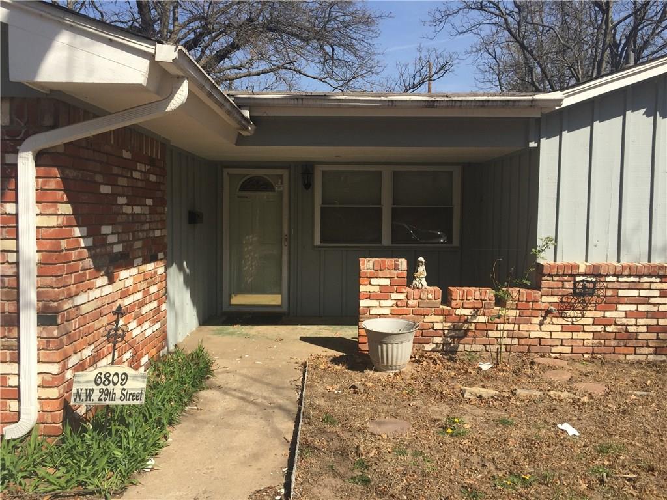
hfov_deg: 61.7
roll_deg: -1.1
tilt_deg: -2.7
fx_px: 559
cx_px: 334
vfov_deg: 48.2
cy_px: 250
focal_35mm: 29
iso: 32
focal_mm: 4.15
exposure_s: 1/1980
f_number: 2.2
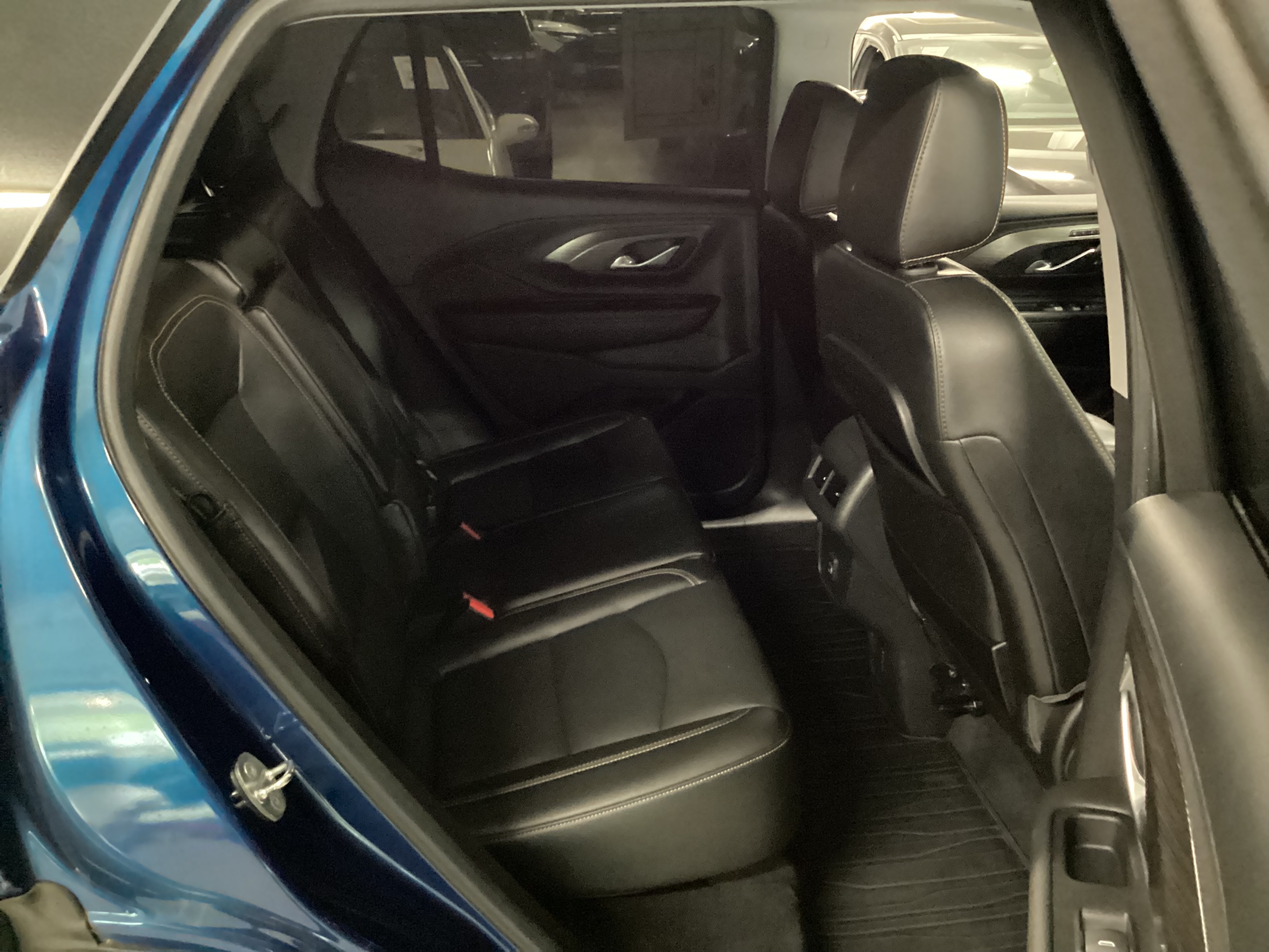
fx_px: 1136
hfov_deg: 58.4
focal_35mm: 31
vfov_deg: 45.4
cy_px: 476
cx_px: 634
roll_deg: +0.3
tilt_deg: -24.1
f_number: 2.4
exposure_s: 1/15
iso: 800
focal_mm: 3.3
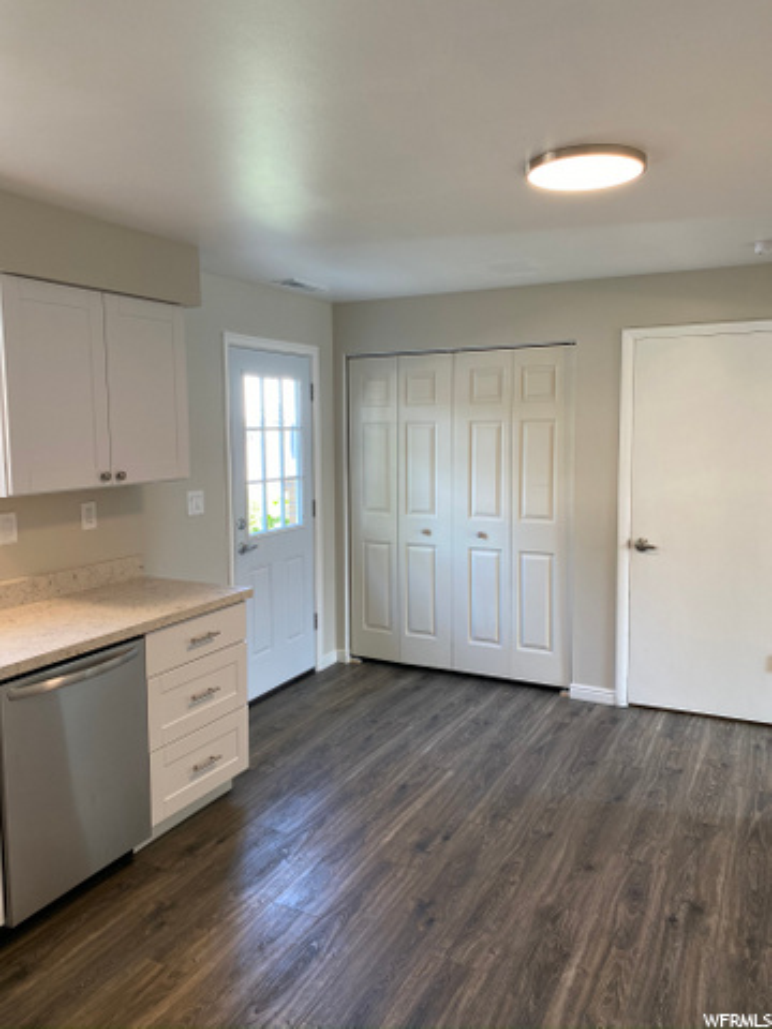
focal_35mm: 26
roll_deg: -0.3
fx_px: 773
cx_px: 386
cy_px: 514
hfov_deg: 53.1
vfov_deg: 67.3
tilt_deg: -3.7
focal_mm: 4.25
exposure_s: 1/60
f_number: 1.8
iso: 64
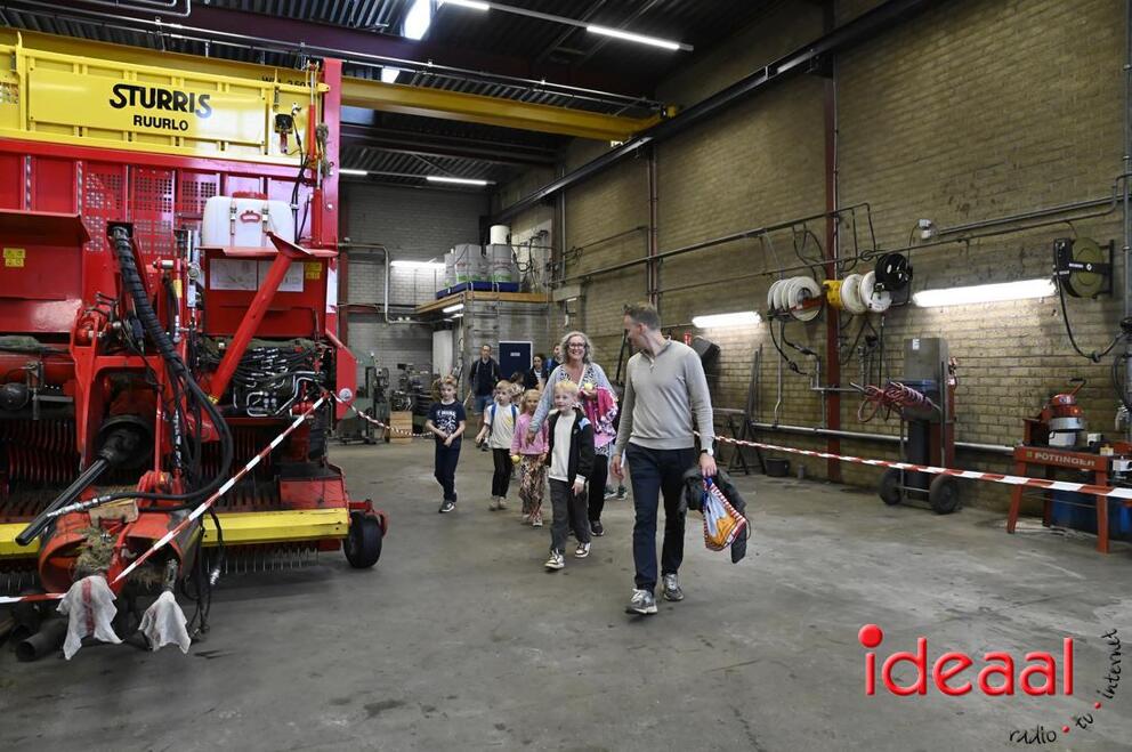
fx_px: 754
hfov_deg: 73.8
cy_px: 376
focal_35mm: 24
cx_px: 566
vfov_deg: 53.0
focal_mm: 24
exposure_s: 1/250
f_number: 8
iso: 8000
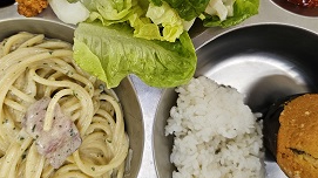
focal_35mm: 37
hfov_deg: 53.8
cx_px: 136
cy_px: 63
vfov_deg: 31.7
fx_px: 312
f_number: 1.7
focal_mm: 6.3
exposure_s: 1/100
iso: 250
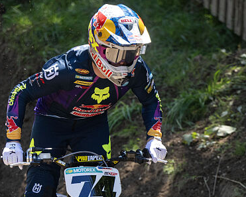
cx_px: 58
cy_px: 210
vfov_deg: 3.0
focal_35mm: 517
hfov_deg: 3.7
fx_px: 3765
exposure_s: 1/1600
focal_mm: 165
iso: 200
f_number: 2.8
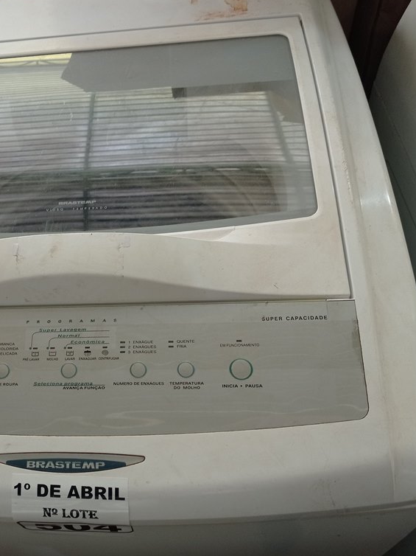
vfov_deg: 49.0
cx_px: 106
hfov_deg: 36.8
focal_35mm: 38
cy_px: 277
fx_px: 609
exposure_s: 1/30
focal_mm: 4.7
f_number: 1.79
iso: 249
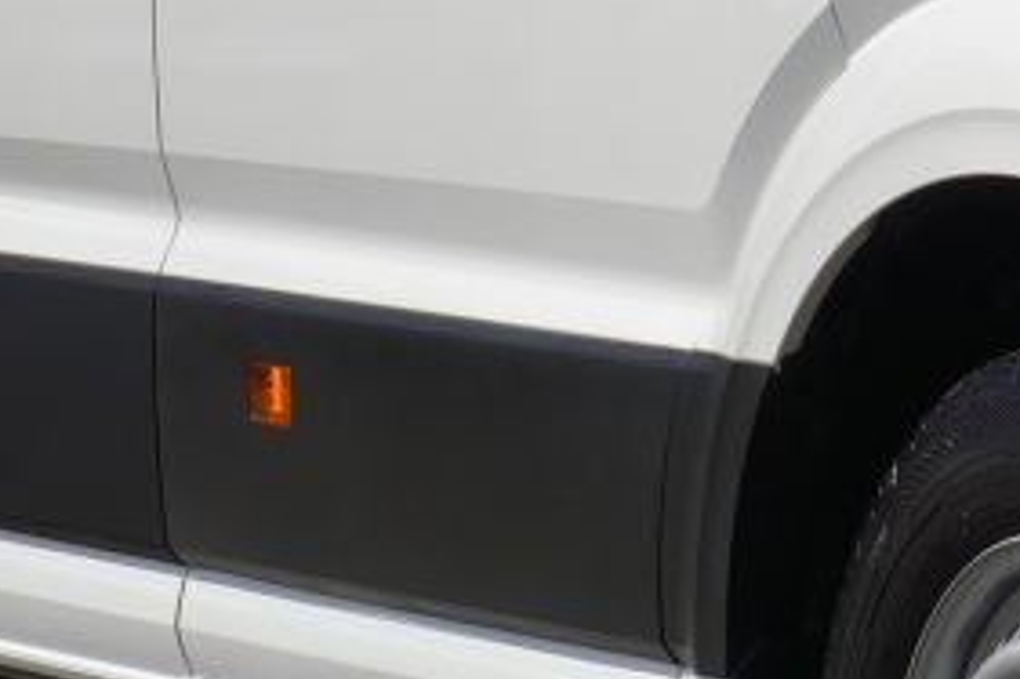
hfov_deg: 8.5
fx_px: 6767
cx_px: 1365
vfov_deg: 5.7
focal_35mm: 239
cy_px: -258
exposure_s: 1/125
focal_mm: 28
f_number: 10
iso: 100
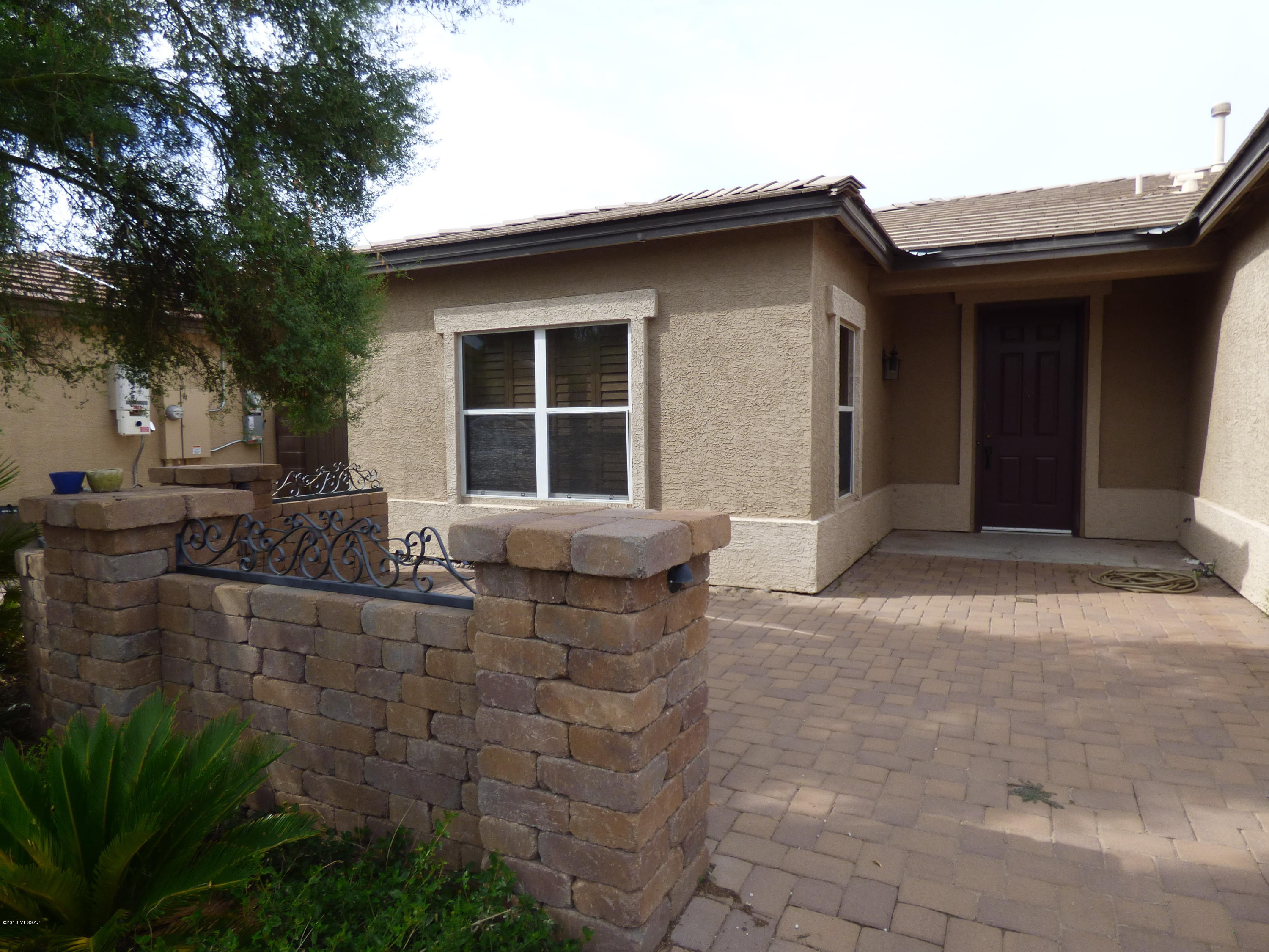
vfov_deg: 66.0
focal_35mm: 20
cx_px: 634
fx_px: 733
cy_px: 476
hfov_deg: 81.7
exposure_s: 1/1000
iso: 100
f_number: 2.8
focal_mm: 3.58
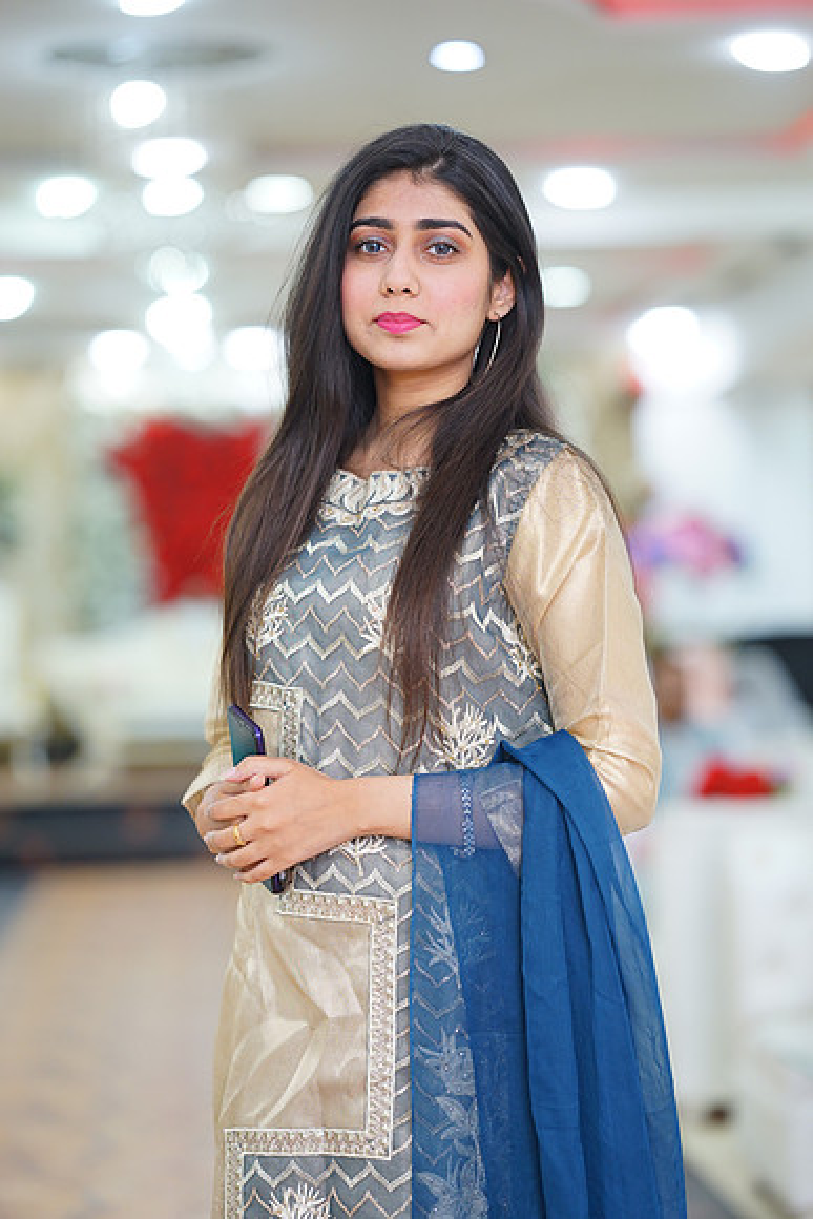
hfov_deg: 16.1
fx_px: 2877
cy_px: 610
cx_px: 406
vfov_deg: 23.9
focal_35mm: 85
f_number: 2
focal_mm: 85
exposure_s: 1/160
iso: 400
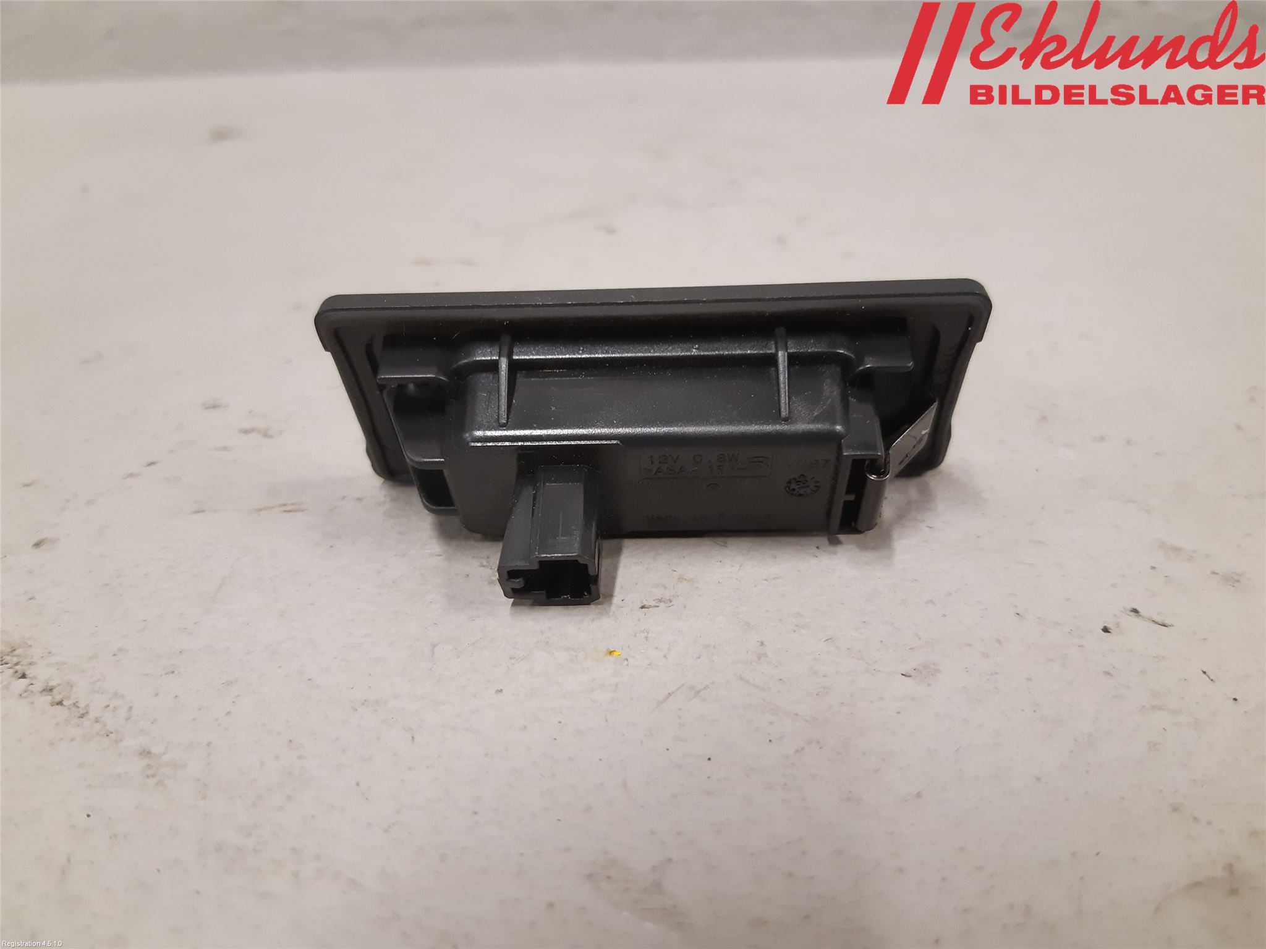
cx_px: 633
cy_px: 474
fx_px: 951
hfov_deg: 67.3
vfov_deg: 53.1
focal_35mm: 26
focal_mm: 3.93
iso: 200
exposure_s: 1/50
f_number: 1.7
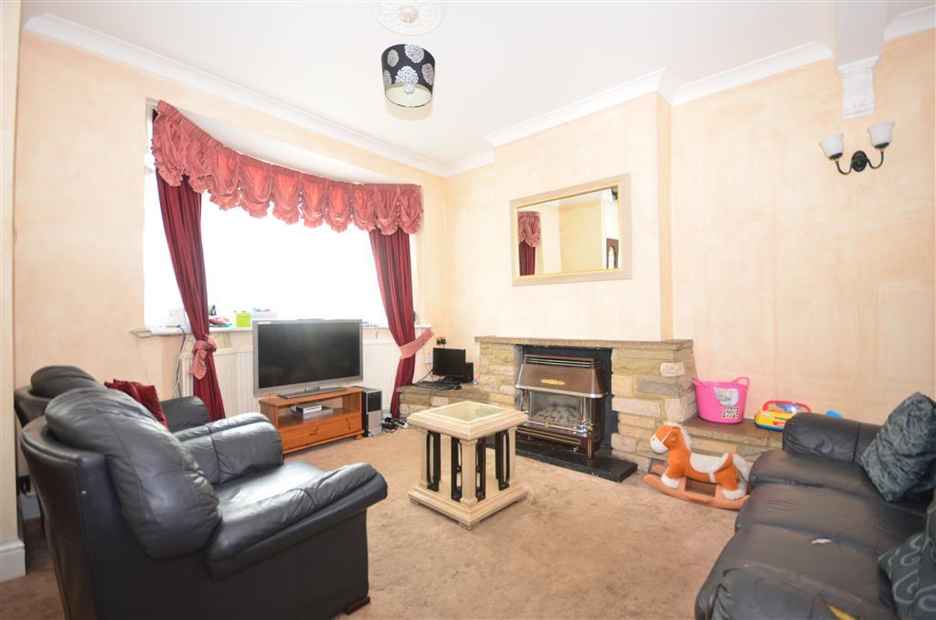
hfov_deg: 100.5
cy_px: 310
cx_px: 468
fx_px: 389
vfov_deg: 77.1
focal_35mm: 15
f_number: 5
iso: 200
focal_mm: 10
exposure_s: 1/6
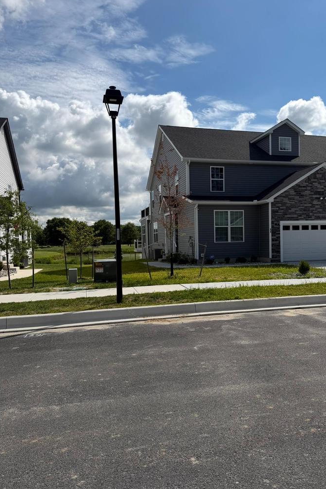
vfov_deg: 67.4
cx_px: 197
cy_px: 252
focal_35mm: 27
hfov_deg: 47.7
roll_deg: +1.5
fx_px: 366
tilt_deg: -2.4
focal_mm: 6.76
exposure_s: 1/9091
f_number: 1.78
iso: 80
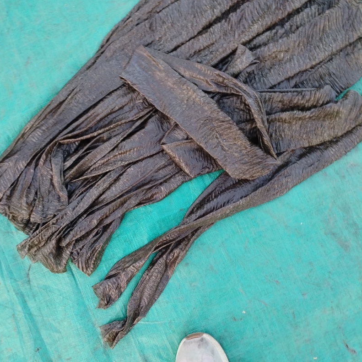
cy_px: 187
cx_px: 179
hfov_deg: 52.5
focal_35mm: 31
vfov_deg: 52.5
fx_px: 367
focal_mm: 4.25
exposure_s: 1/100
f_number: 1.8
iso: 115
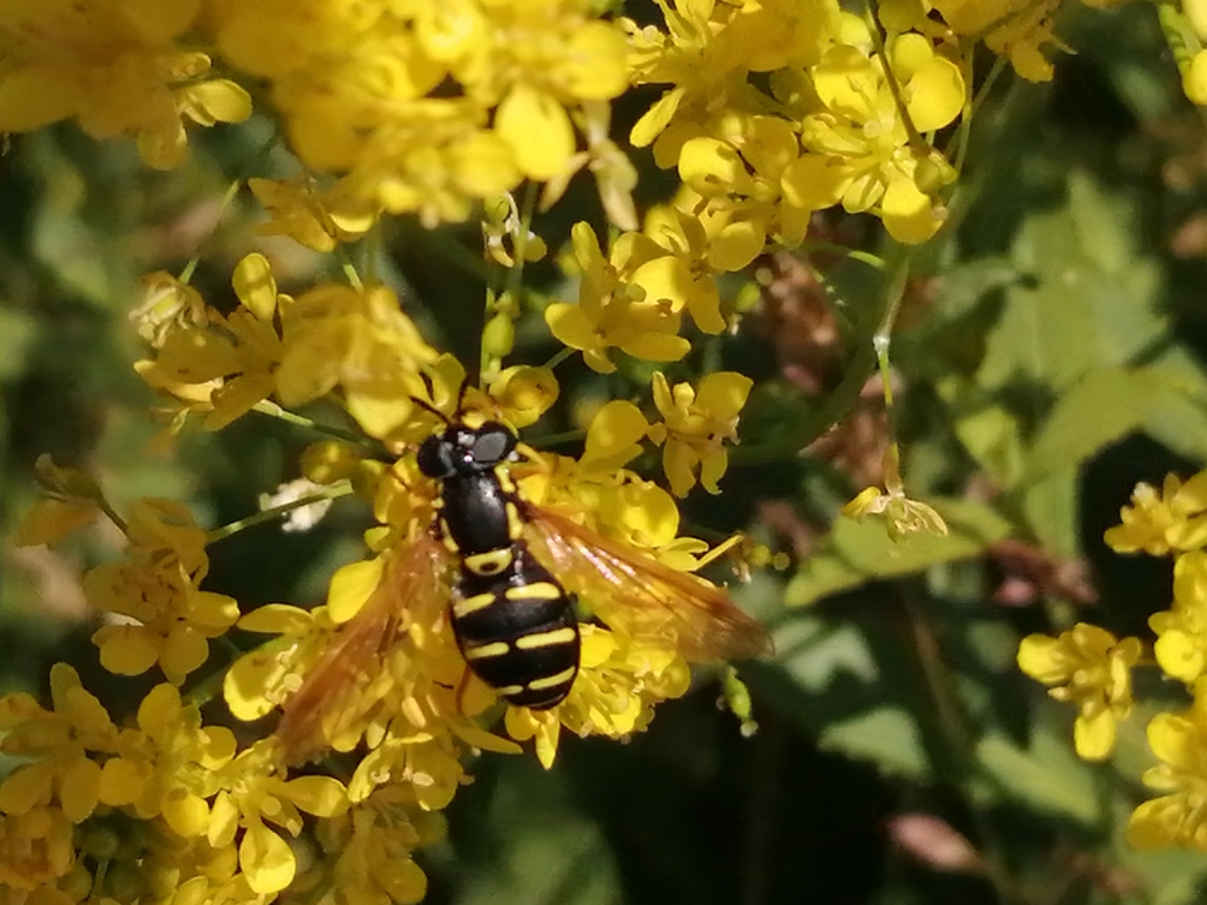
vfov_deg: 14.2
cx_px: 604
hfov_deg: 18.9
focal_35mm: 104
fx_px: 3627
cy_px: 452
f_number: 1.8
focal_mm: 3.46
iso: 50
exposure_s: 1/2597
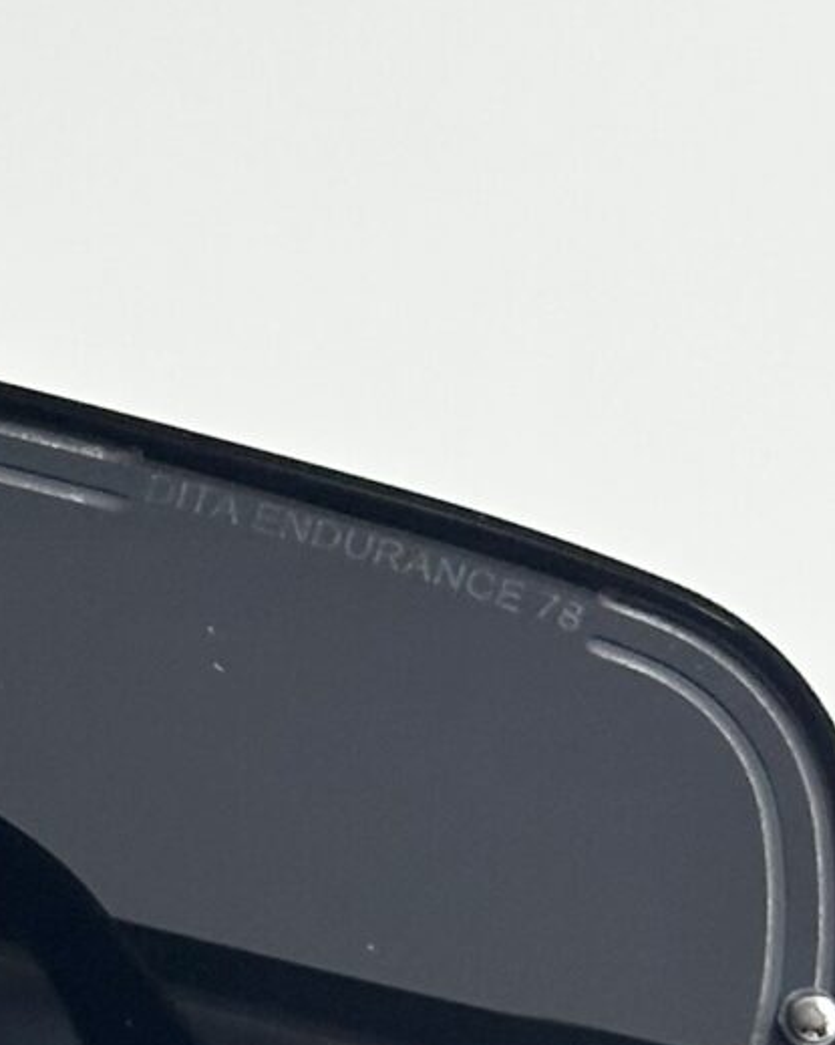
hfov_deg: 6.6
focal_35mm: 231
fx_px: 7138
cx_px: -541
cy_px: 785
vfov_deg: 8.4
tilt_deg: -47.8
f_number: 1.78
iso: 160
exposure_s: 1/100
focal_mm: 6.86
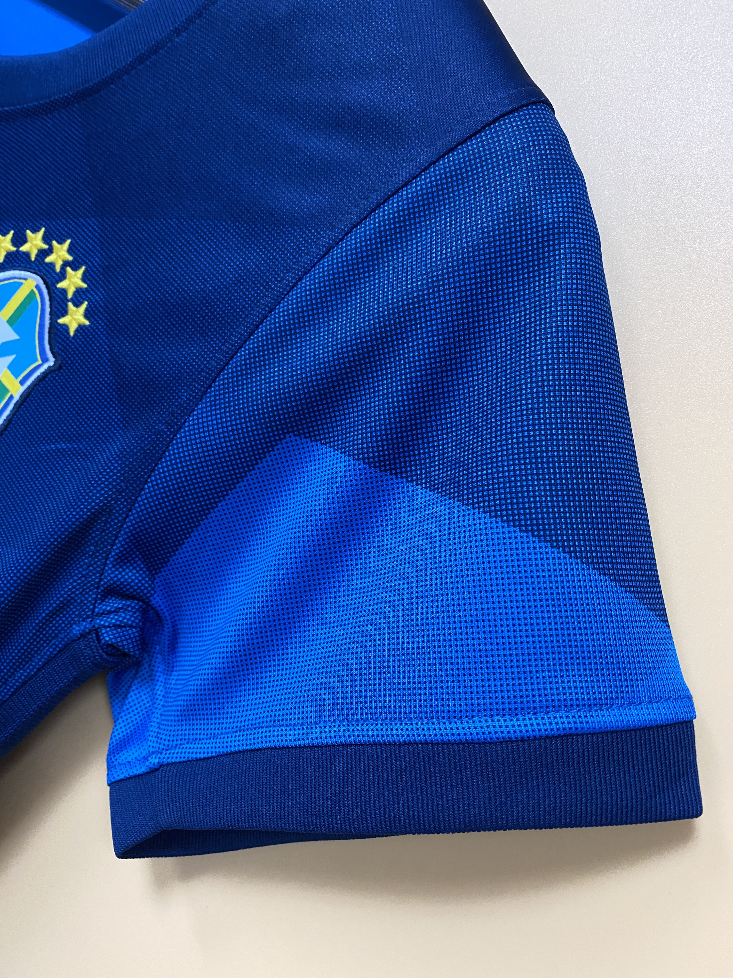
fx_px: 734
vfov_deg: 67.3
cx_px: 366
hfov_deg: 53.1
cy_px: 489
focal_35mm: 26
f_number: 1.8
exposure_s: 1/50
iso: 500
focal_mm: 4.25
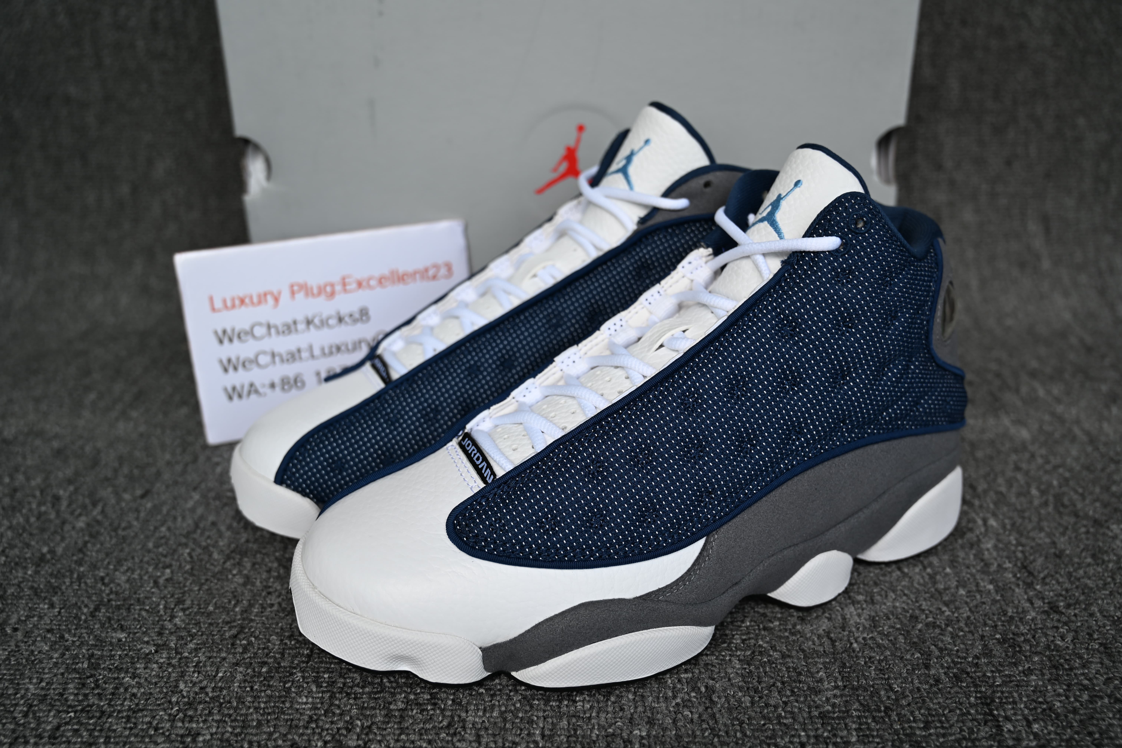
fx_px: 982
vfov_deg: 41.7
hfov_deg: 59.5
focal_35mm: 32
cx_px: 561
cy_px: 374
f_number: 5
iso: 100
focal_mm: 31.5
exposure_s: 1/100
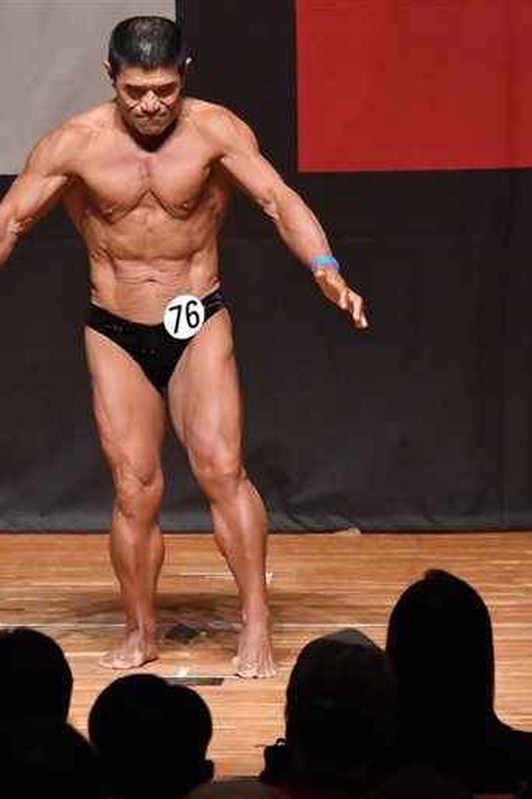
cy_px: 400
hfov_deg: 3.0
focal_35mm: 453
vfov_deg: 4.6
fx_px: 10041
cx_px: 292
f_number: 5.6
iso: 10000
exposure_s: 1/400
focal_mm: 200
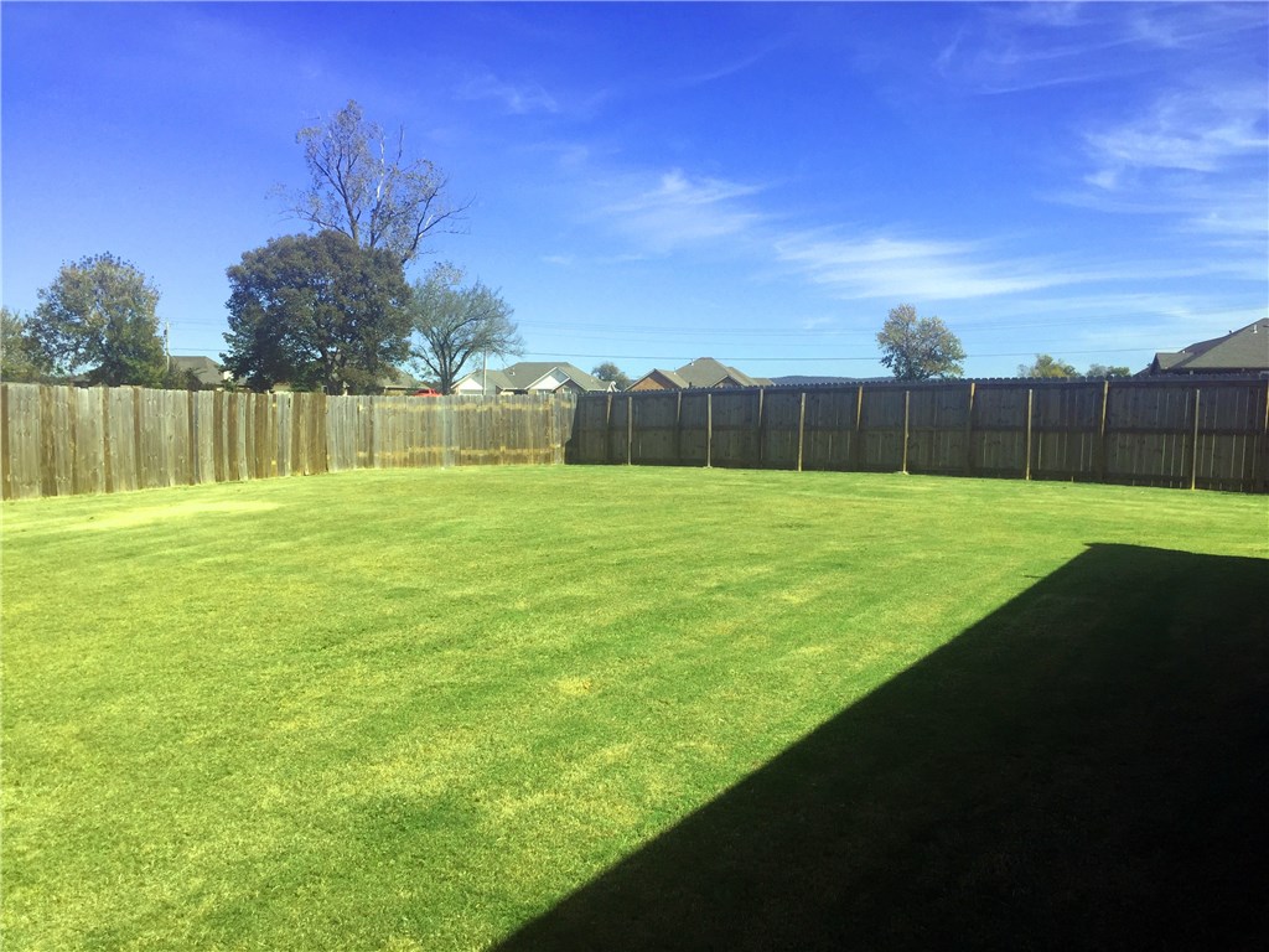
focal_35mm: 29
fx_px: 1063
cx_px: 634
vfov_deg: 48.2
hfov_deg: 61.7
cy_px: 476
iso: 32
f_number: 2.2
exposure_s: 1/2198
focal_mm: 4.15
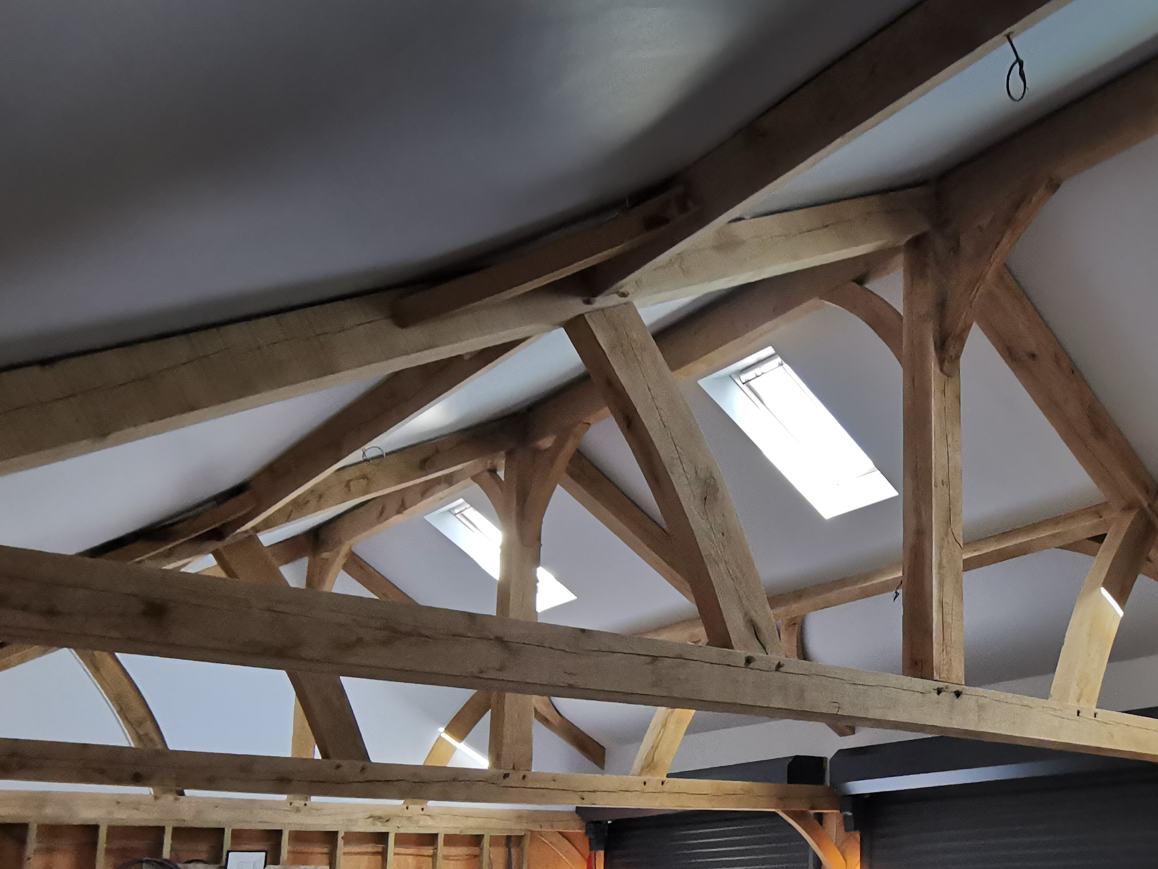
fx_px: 1137
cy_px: 671
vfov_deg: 40.4
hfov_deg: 48.8
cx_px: 1022
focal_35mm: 34
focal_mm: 2.26
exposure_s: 1/50
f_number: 2.2
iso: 320
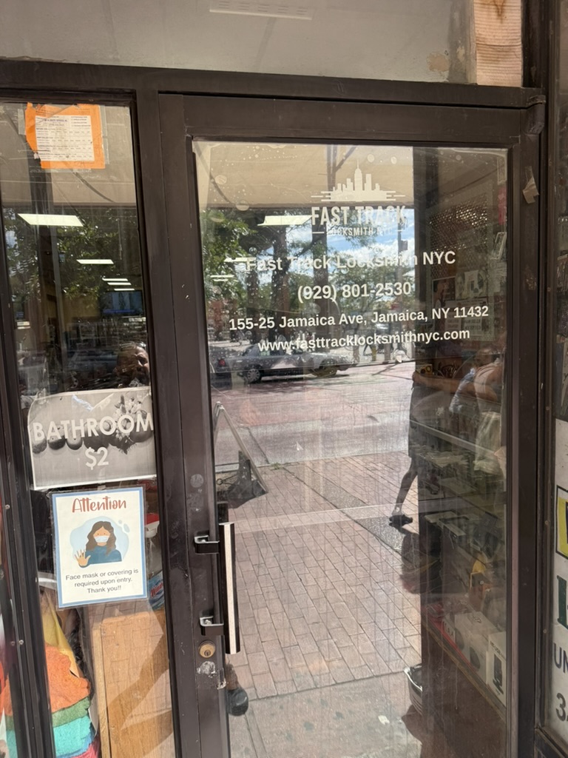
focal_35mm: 24
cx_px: 284
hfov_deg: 56.8
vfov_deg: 71.6
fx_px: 525
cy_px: 379
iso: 80
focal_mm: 6.76
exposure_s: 1/551
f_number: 1.78
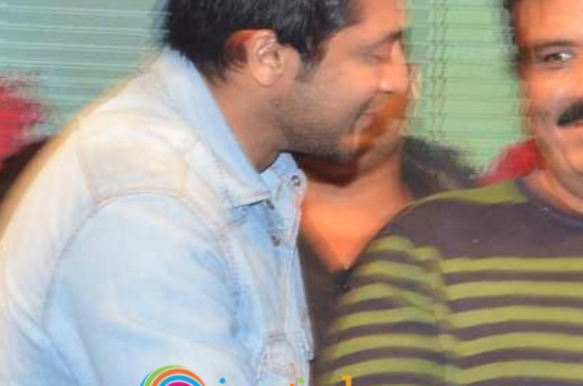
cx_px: 327
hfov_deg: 6.3
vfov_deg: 4.2
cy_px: 111
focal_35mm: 329
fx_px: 5318
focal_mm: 58
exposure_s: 1/125
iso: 1000
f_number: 6.3
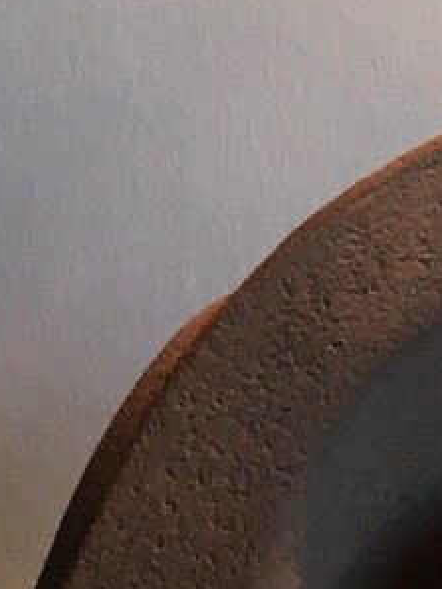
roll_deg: +1.6
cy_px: -40
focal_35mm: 195
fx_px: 3317
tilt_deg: -10.2
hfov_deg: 7.4
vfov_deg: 10.0
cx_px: 827
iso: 25
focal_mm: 4.15
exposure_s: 1/33
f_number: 2.2
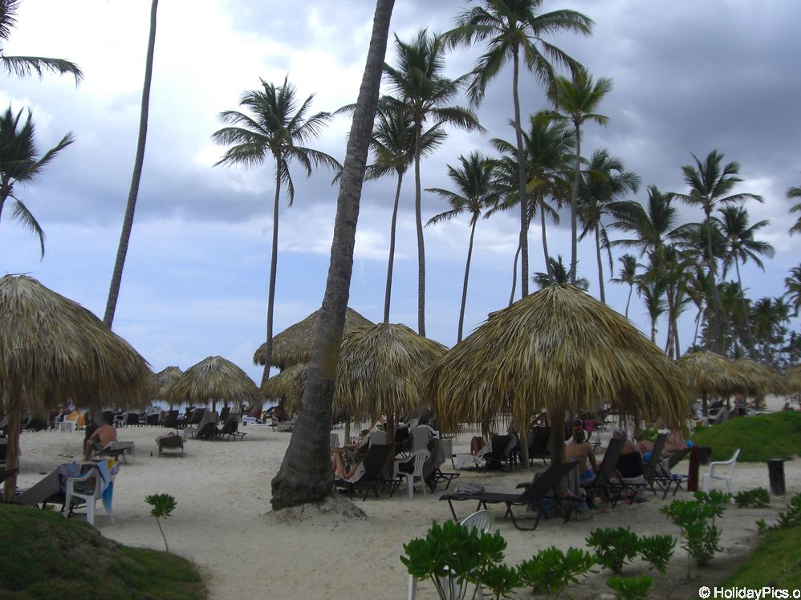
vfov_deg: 36.8
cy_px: 298
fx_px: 902
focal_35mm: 39
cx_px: 405
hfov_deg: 47.9
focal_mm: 6.2
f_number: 8
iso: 64
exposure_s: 1/125
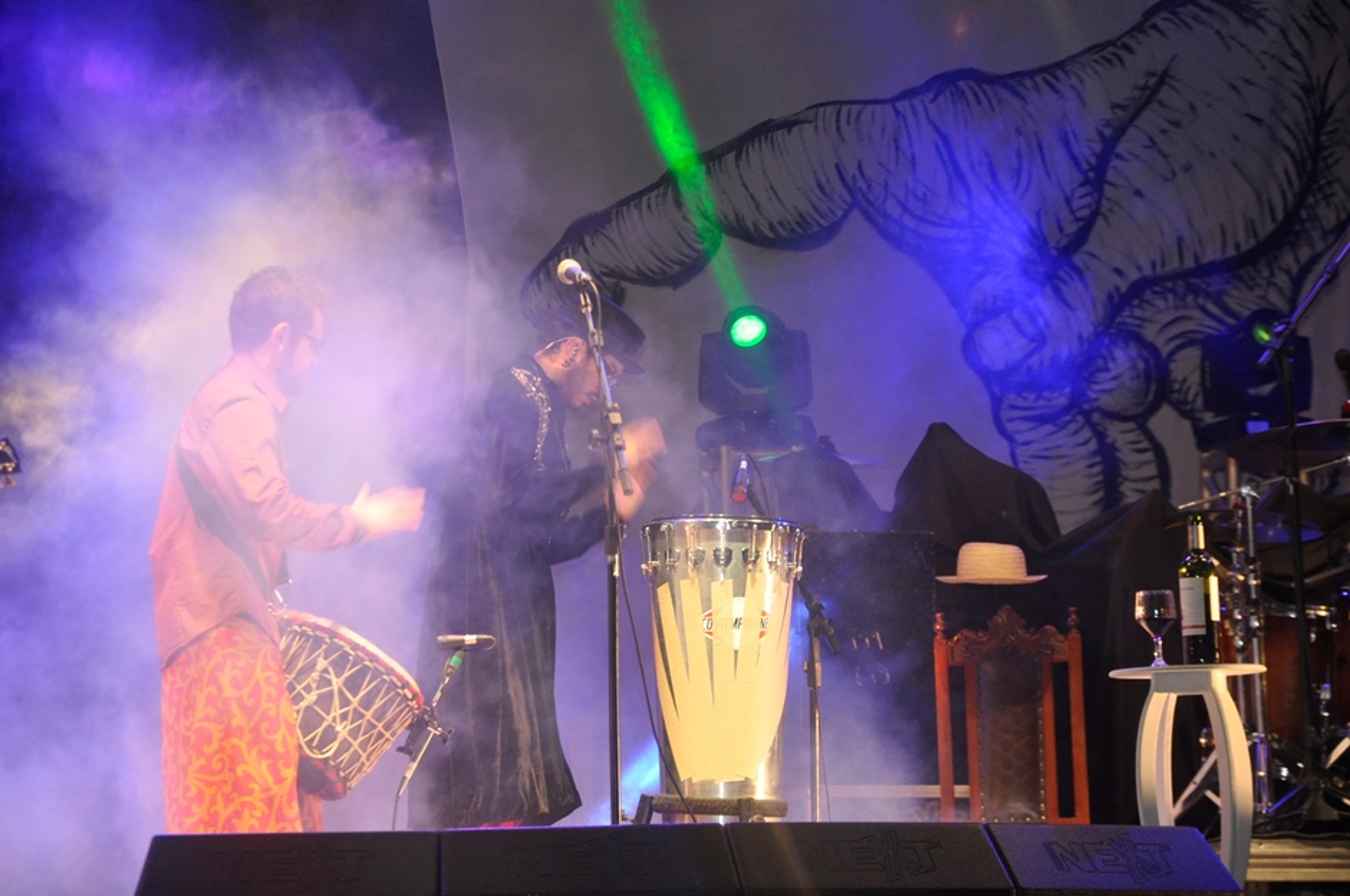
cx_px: 675
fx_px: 5898
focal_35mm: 158
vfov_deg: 8.7
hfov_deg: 13.1
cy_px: 448
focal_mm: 105
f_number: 5.6
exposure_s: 1/60
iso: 800
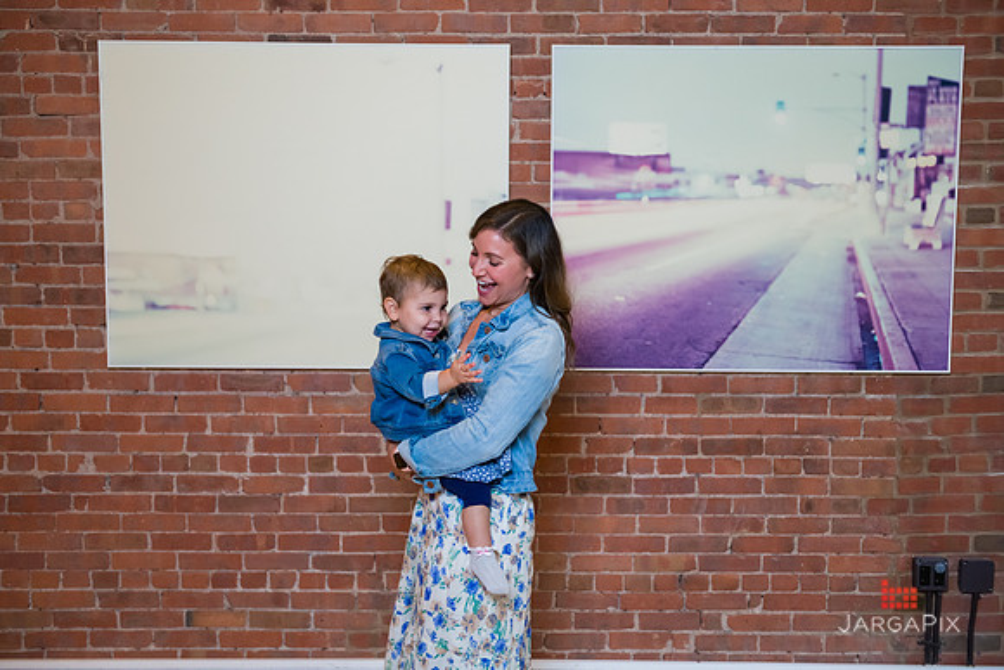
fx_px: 1339
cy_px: 335
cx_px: 502
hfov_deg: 41.1
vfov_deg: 28.1
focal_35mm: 48
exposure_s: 1/200
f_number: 3.2
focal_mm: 48
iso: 1250
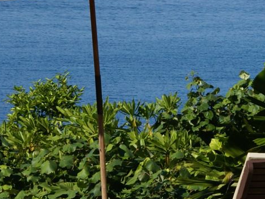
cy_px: 66
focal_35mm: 428
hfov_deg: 4.6
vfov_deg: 3.5
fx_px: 3277
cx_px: 356
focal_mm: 70
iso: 100
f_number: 11
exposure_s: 1/160
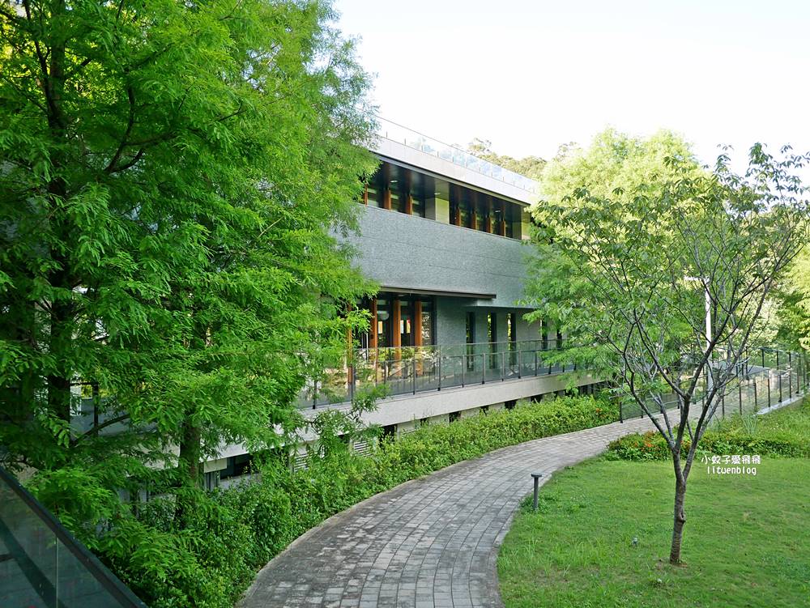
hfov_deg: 63.4
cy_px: 304
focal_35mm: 28
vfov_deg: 49.8
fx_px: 656
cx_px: 405
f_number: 2.5
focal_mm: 14
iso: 200
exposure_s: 1/320
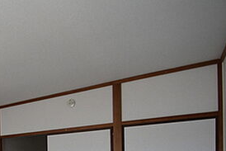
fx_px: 220
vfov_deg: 32.9
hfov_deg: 43.6
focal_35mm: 35
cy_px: 169
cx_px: -16
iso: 450
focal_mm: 10
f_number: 3.5
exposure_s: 1/250
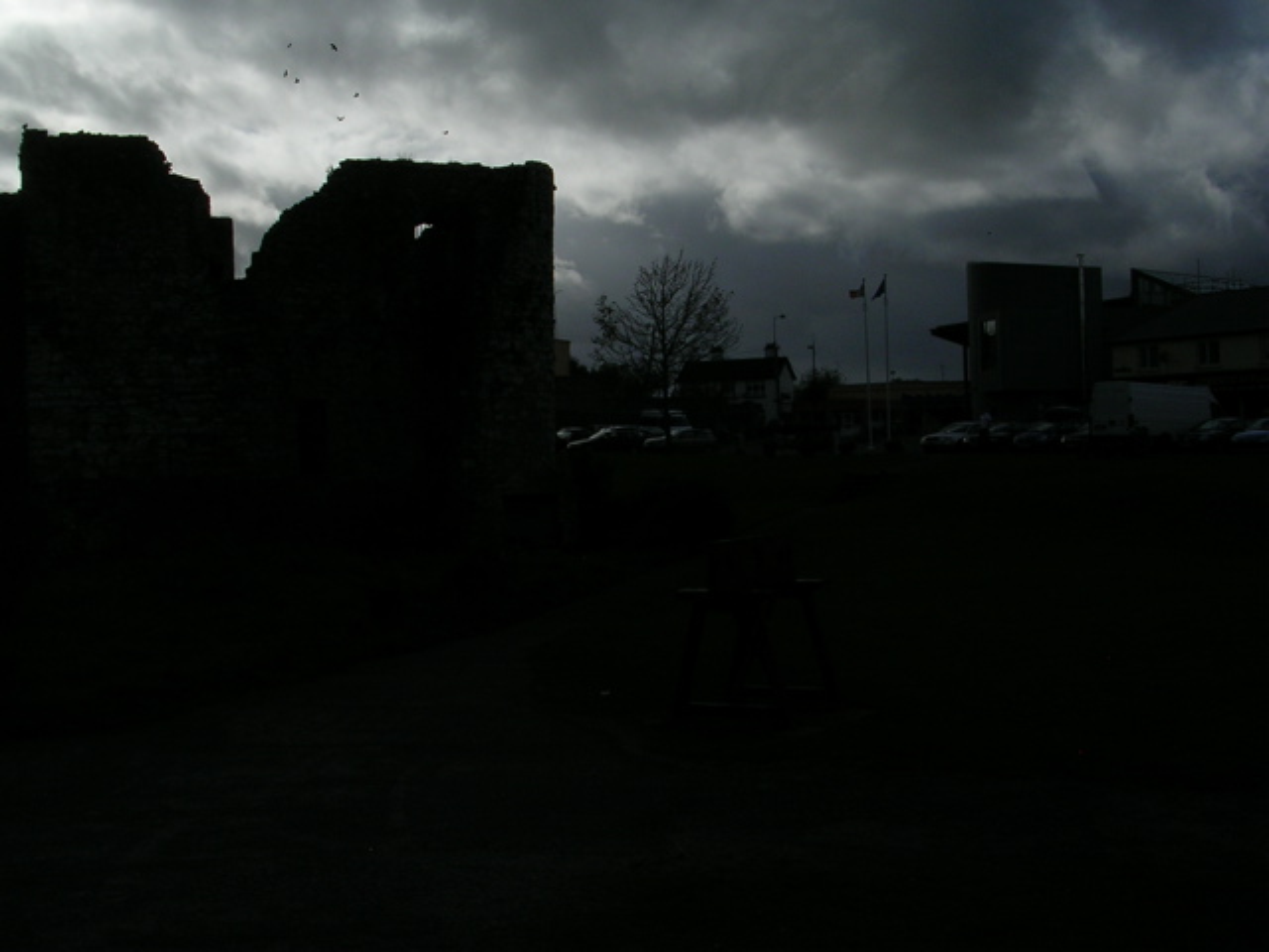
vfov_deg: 37.7
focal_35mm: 38
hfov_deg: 49.0
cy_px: 476
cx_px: 634
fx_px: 1393
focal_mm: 5.8
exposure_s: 1/1510
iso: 50
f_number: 5.6
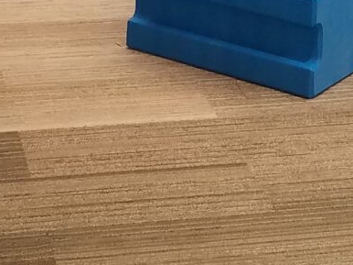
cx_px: 186
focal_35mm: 138
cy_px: -326
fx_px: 1406
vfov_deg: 9.7
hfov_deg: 14.3
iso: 100
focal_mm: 4.2
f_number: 1.7
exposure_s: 1/60
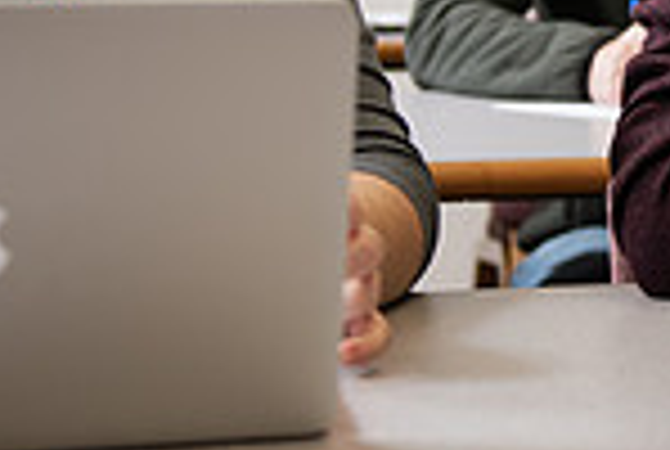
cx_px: 1174
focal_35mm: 163
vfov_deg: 8.4
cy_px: -124
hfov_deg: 11.7
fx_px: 3040
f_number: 3.2
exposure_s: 1/200
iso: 640
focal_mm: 42
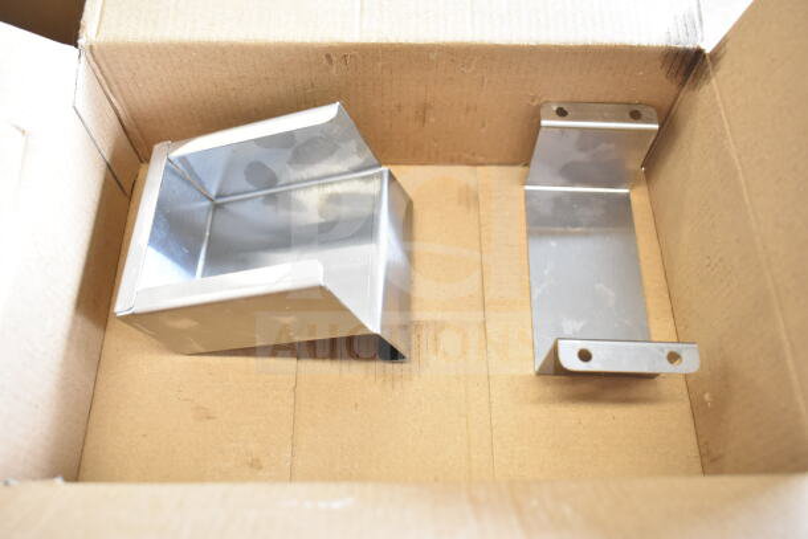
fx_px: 707
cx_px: 404
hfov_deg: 59.5
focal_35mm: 32
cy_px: 270
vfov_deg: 41.7
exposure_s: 1/60
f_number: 4
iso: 1600
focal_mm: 21
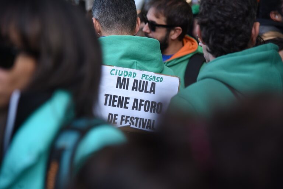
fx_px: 943
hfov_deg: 17.1
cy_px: 94
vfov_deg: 11.4
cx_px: 142
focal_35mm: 120
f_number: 4
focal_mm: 120
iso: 250
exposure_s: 1/250
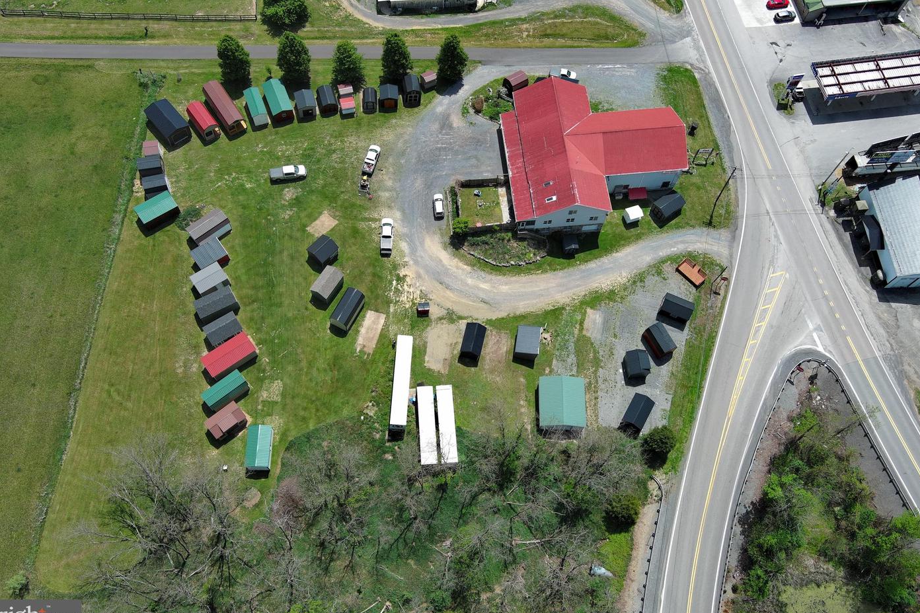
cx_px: 454
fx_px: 767
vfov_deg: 43.6
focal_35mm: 30
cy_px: 316
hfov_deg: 61.9
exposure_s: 1/1248
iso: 100
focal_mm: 10.57
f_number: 2.8
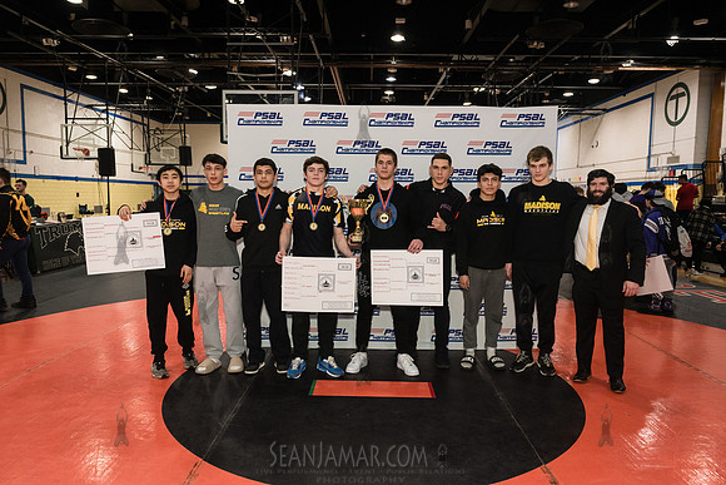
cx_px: 363
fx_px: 524
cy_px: 242
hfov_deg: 69.4
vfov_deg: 49.6
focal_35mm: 26
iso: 4000
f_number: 5
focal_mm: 26
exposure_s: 1/160
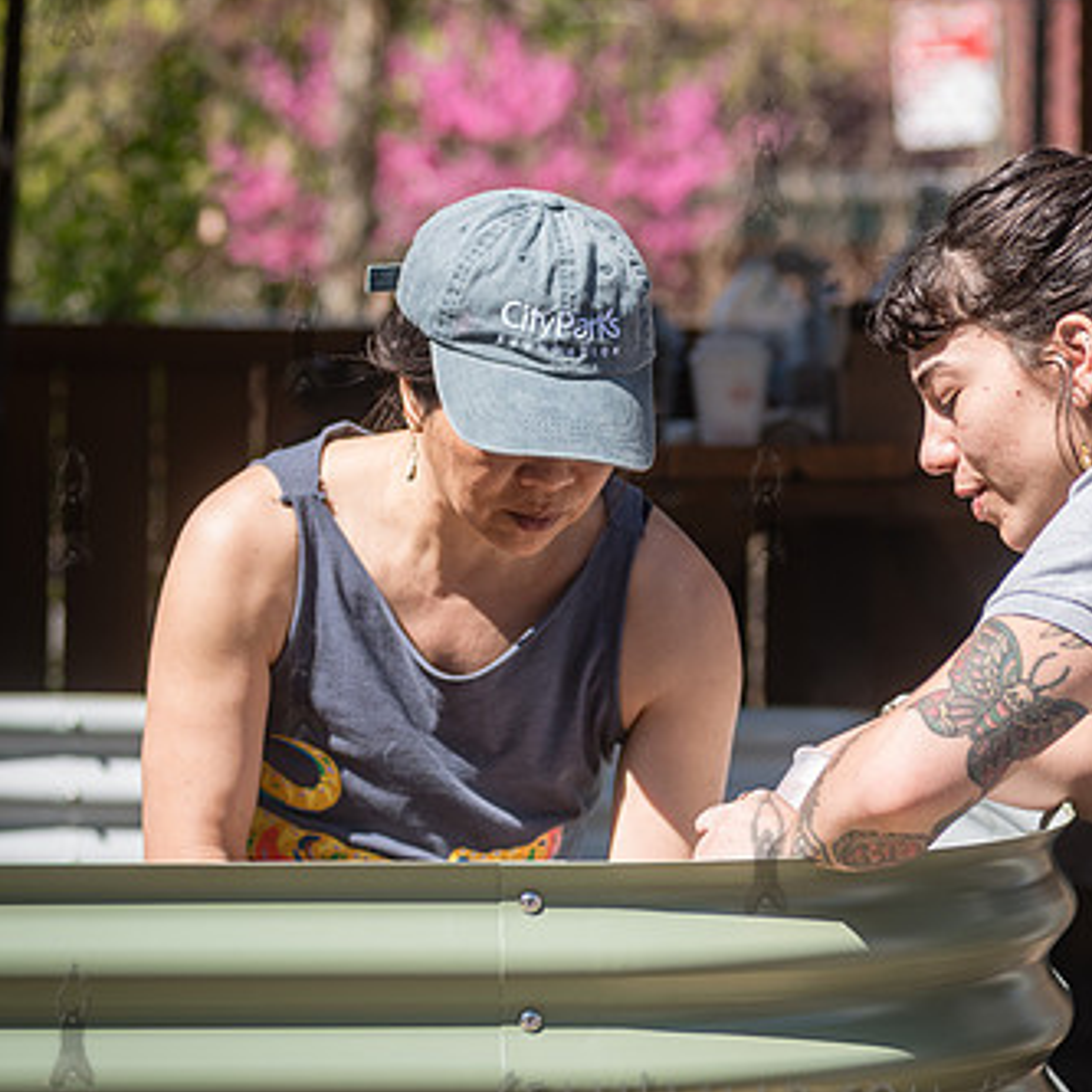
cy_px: 504
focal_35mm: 149
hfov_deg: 11.7
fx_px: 5318
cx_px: 675
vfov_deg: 11.7
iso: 100
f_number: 4
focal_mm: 92
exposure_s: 1/800
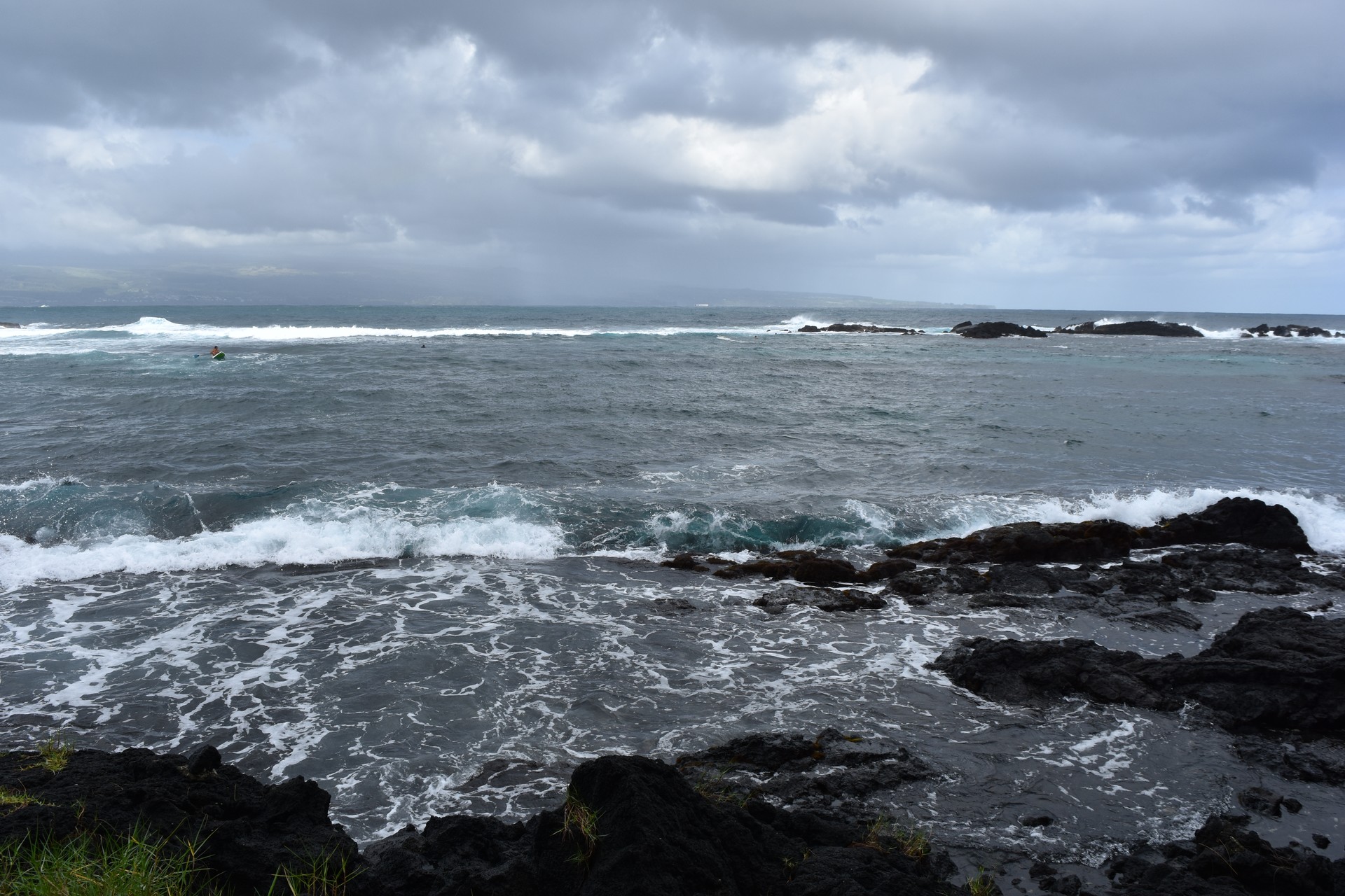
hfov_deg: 61.9
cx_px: 672
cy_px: 448
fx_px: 1121
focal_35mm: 30
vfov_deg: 43.6
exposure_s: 1/500
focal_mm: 20
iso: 220
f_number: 8
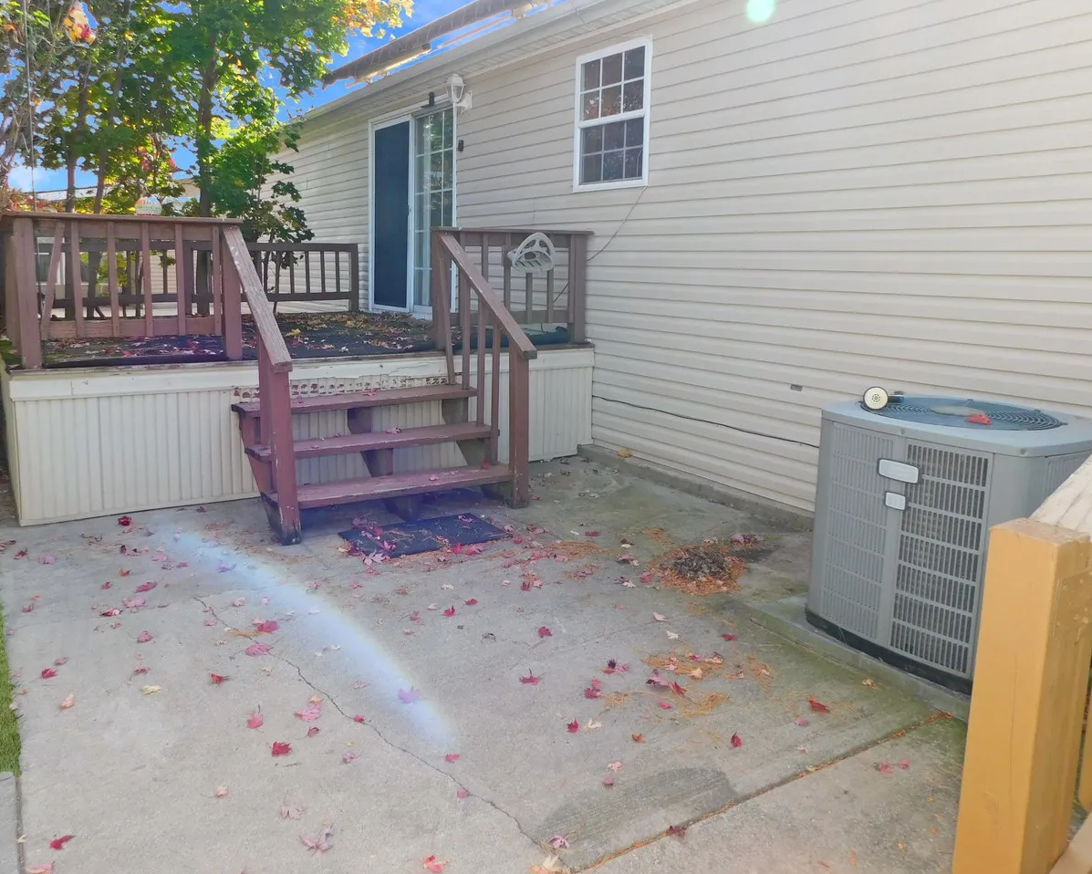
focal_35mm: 27
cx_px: 483
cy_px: 396
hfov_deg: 63.9
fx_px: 873
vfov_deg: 53.1
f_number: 3
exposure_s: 1/400
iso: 125
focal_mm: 4
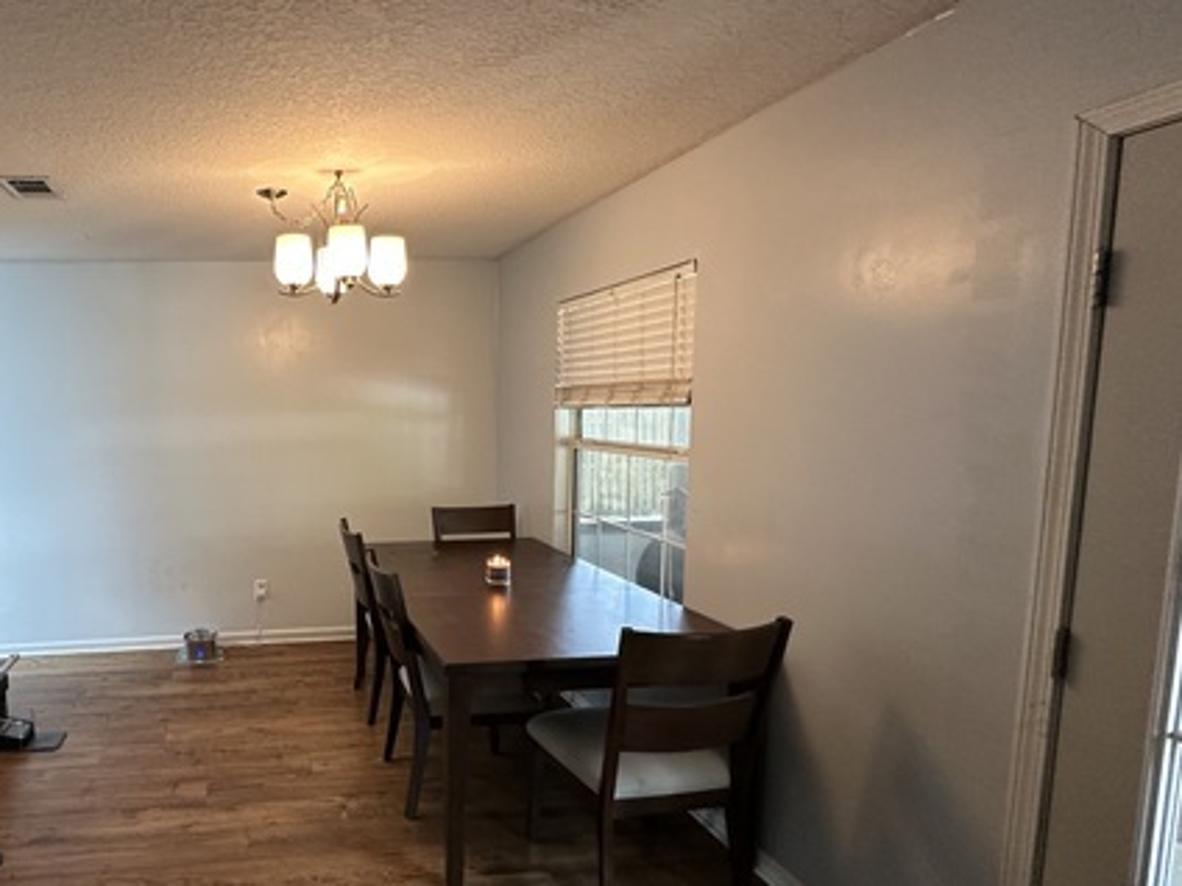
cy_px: 490
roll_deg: +0.6
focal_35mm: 22
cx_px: 308
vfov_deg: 60.9
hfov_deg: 71.6
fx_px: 751
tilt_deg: -6.8
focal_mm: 2.22
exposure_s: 1/60
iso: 200
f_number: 2.2
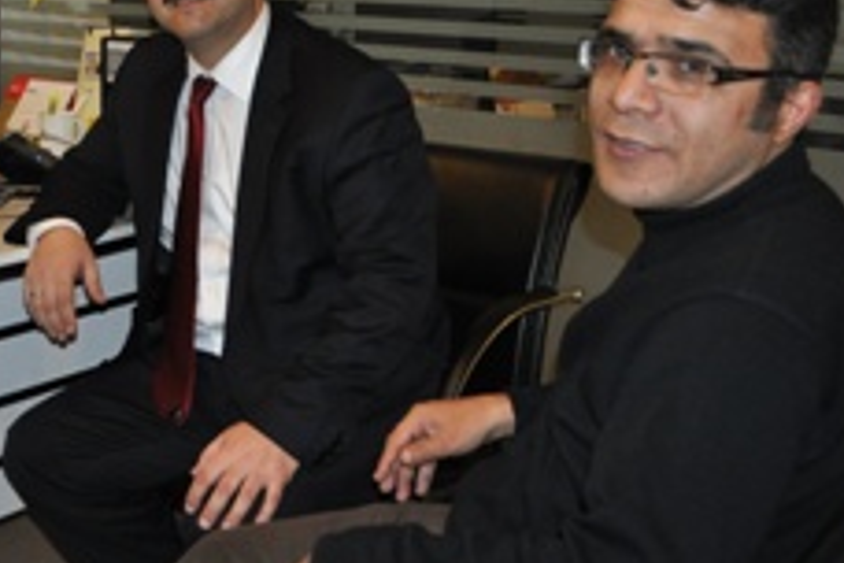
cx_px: 70
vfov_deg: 22.9
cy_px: 181
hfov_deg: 32.1
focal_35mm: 59
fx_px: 1383
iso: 800
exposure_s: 1/60
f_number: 3.8
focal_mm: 20
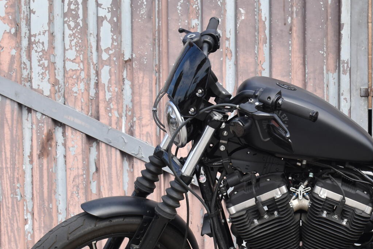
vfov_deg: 12.2
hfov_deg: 17.9
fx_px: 1161
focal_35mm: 112
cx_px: 342
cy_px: 194
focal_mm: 38
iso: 200
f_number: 7.1
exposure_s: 1/250
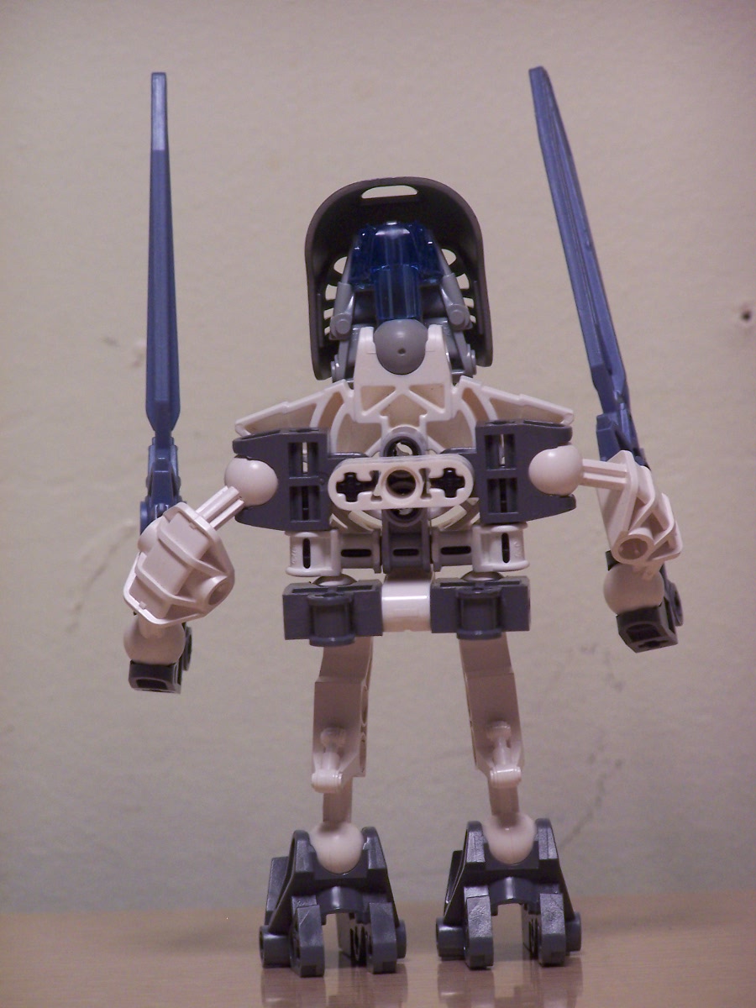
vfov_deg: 8.3
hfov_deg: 6.2
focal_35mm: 238
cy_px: 504
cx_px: 378
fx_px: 6930
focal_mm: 39.5
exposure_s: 1/15
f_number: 3.2
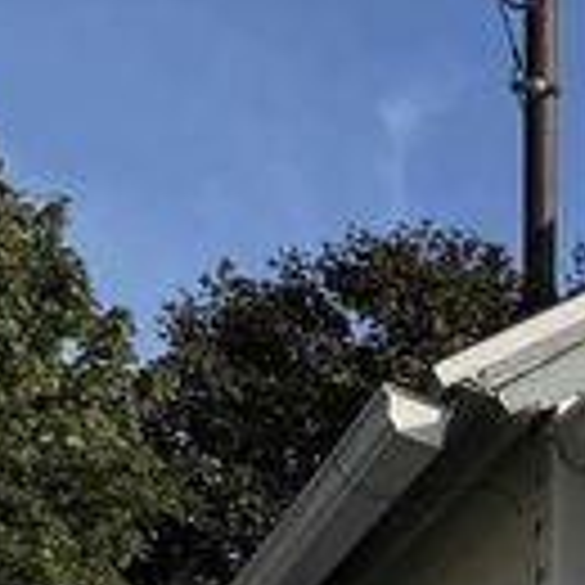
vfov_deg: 9.7
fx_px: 3193
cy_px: 1215
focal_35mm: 167
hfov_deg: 8.7
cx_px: 1742
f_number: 1.78
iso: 80
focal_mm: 6.76
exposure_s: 1/9091
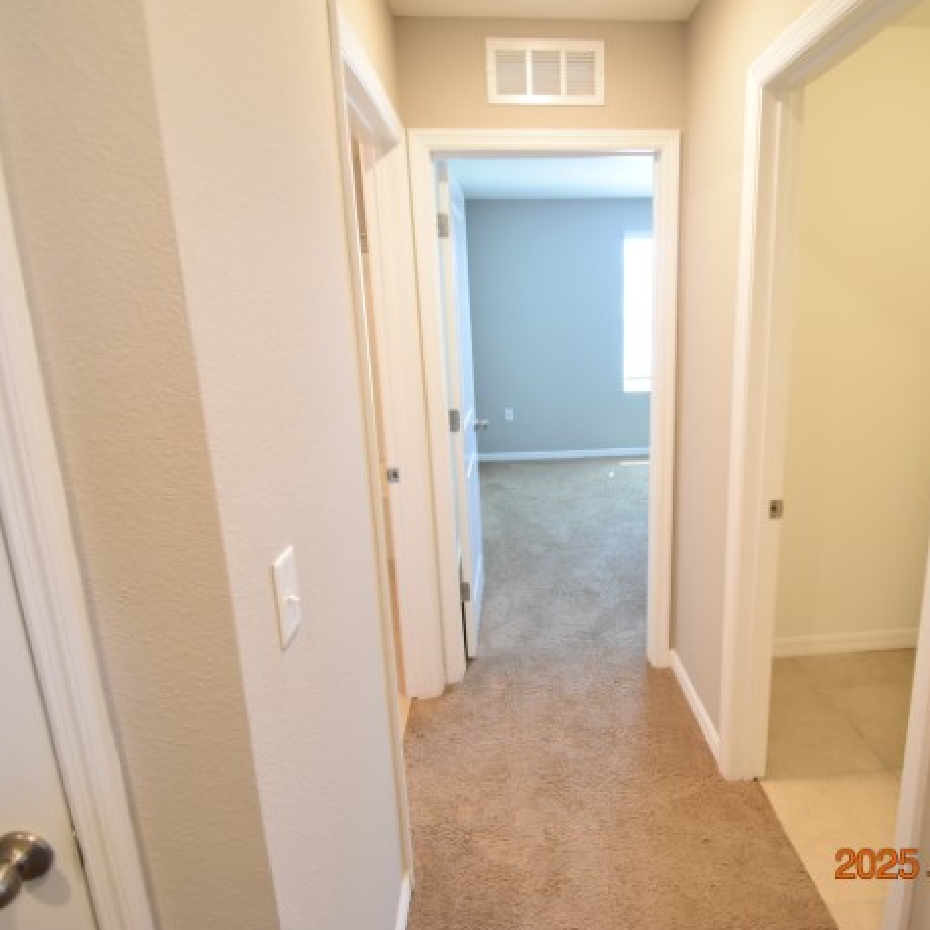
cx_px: 567
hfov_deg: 73.8
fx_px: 608
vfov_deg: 74.8
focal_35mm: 20
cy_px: 452
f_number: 3.5
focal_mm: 10
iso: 1100
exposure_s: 1/60
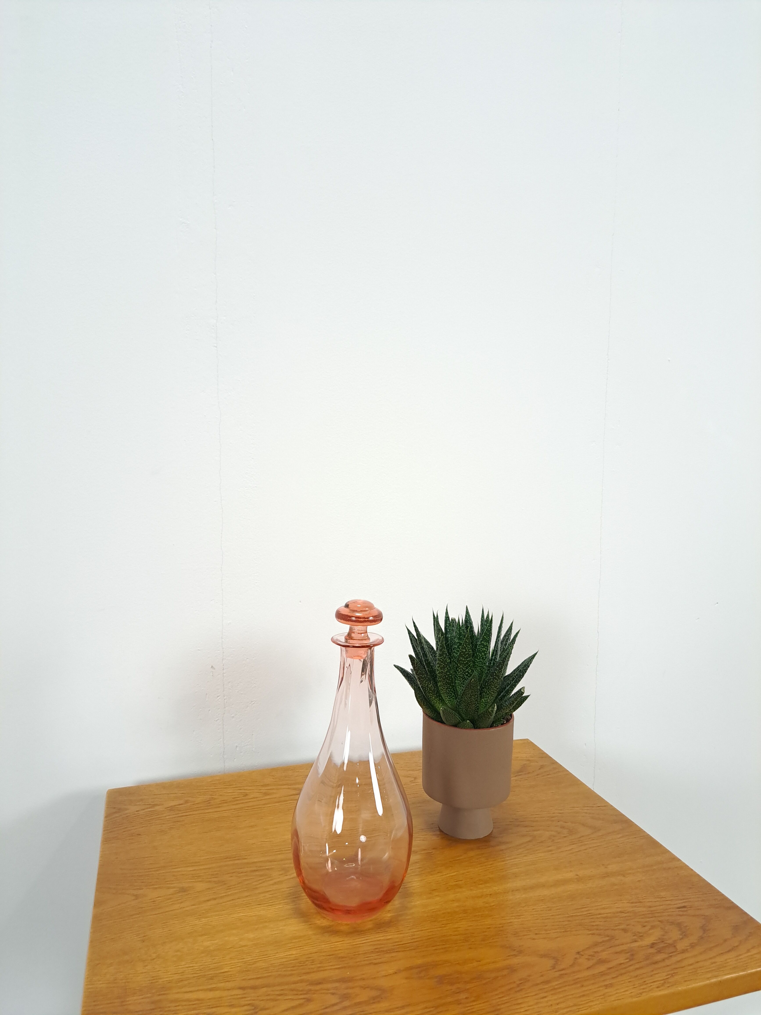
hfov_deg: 56.8
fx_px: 703
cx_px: 380
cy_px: 508
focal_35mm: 24
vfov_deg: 71.6
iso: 250
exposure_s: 1/50
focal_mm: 5.23
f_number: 1.8
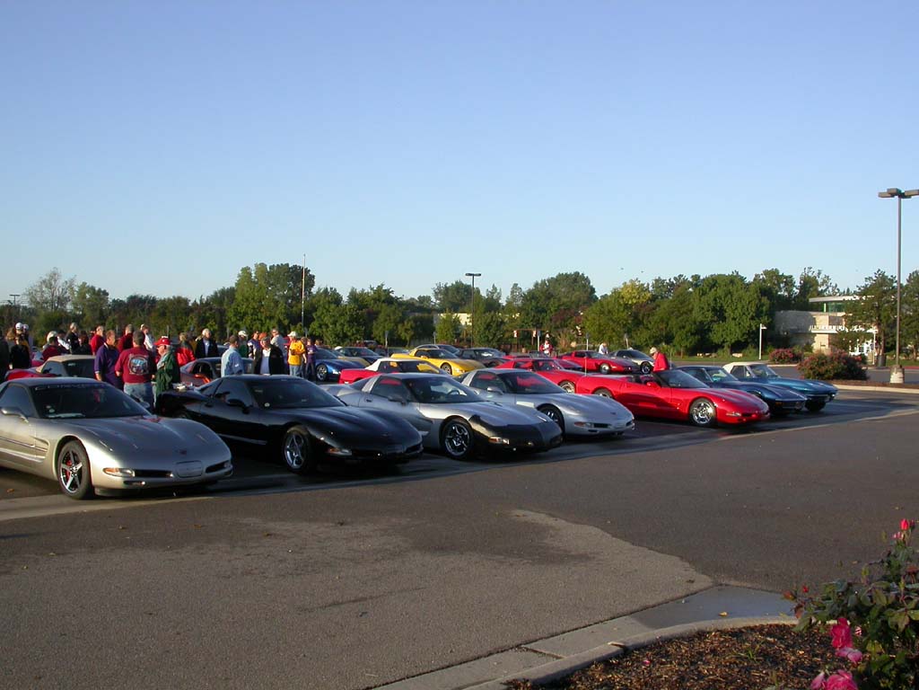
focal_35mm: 38
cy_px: 345
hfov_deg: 49.0
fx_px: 1009
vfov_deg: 37.7
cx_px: 460
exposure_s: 1/248
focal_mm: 7.85
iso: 100
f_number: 6
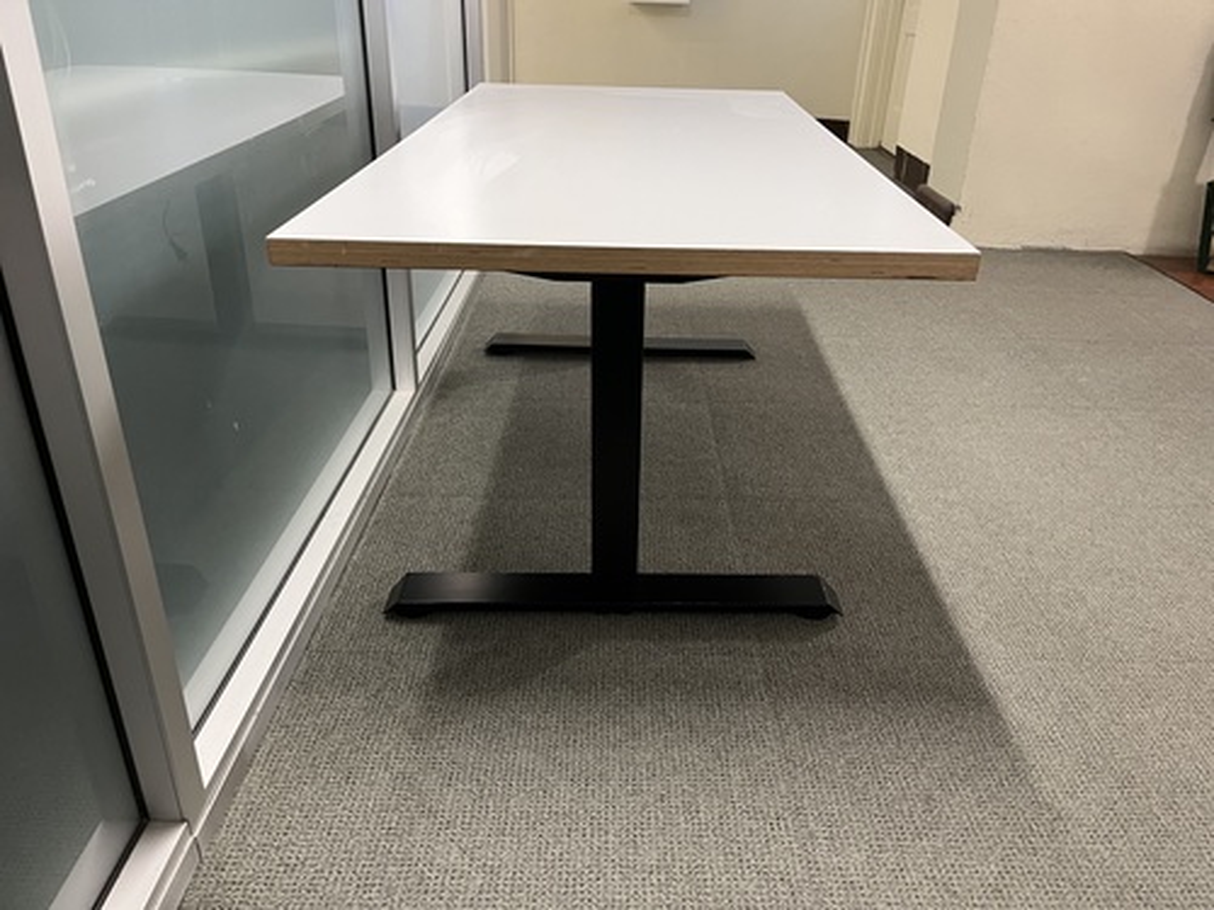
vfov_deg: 53.1
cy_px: 455
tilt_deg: -27.7
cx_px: 607
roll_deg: -2.3
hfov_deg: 67.3
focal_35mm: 26
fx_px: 912
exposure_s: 1/60
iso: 320
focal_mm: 5.1
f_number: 1.6
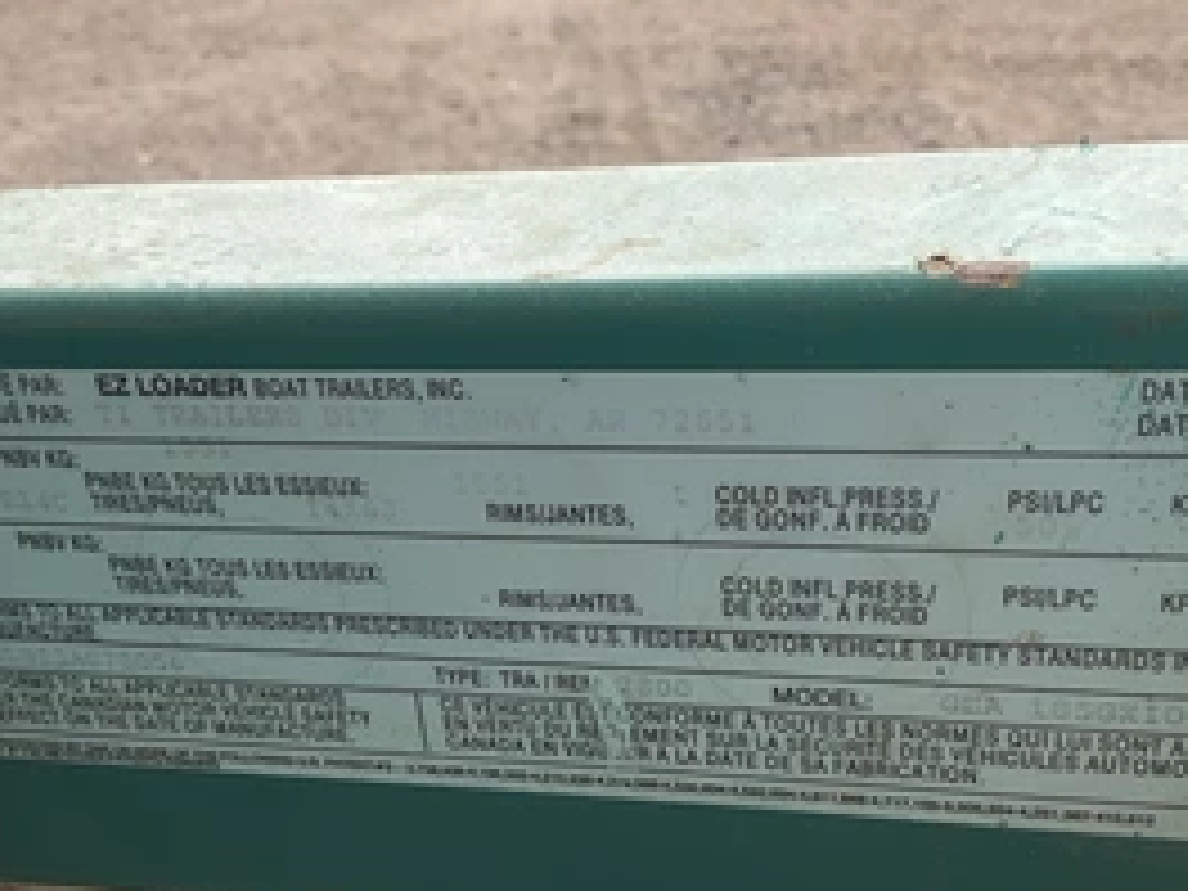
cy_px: 513
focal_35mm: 44
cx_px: 572
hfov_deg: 42.9
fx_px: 1510
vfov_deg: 32.8
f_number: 1.8
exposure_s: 1/400
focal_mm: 3
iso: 25
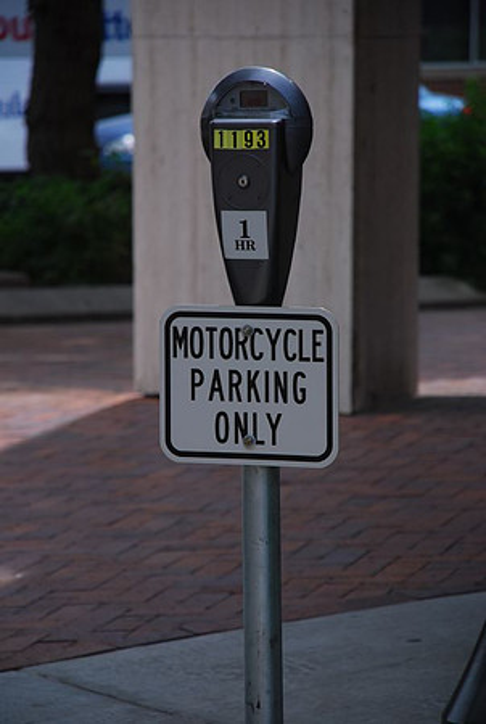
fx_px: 4082
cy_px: 362
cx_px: 243
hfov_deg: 6.8
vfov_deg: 10.1
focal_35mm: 202
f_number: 5.6
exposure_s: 1/250
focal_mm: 135
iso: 100
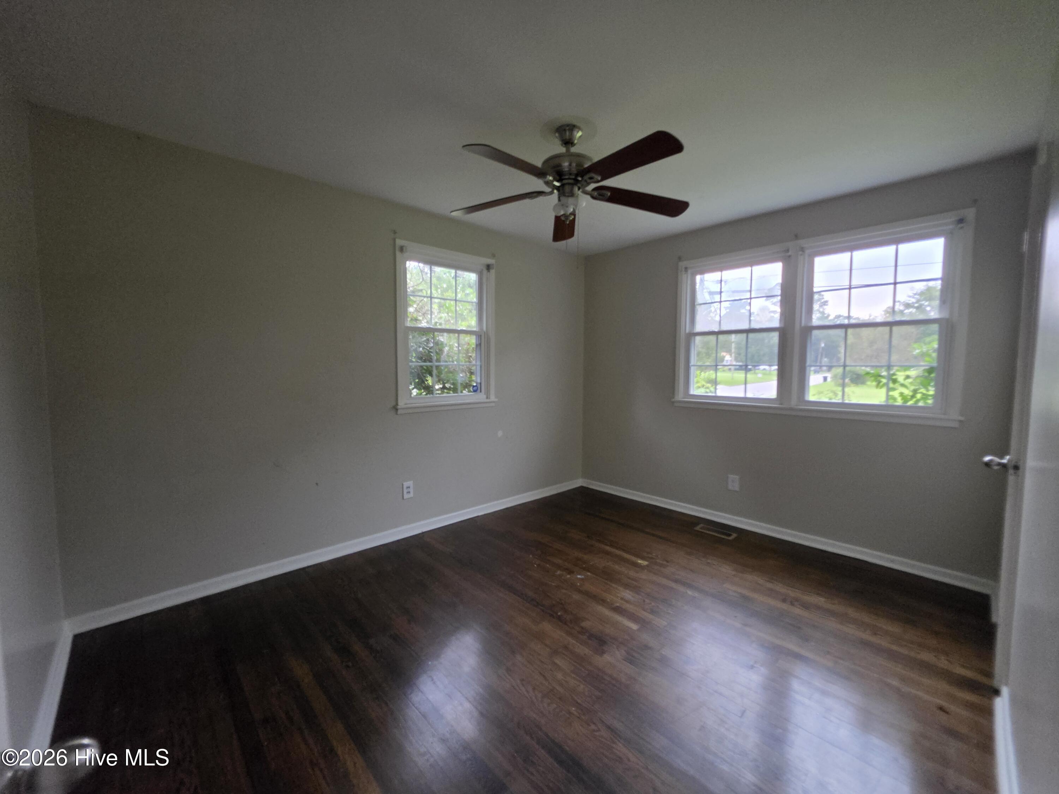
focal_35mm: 13
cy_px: 397
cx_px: 530
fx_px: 398
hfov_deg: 106.2
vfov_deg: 89.9
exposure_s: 1/60
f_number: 1.9
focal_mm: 2.2
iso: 1000
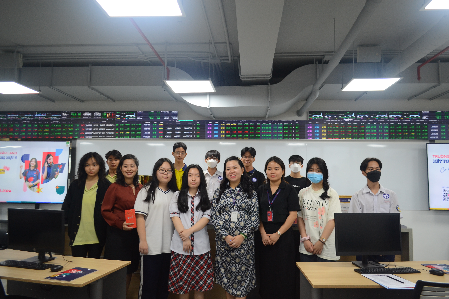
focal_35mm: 27
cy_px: 150
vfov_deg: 47.9
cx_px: 224
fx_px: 337
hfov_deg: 67.4
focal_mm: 18
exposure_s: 1/60
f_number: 3.5
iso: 400
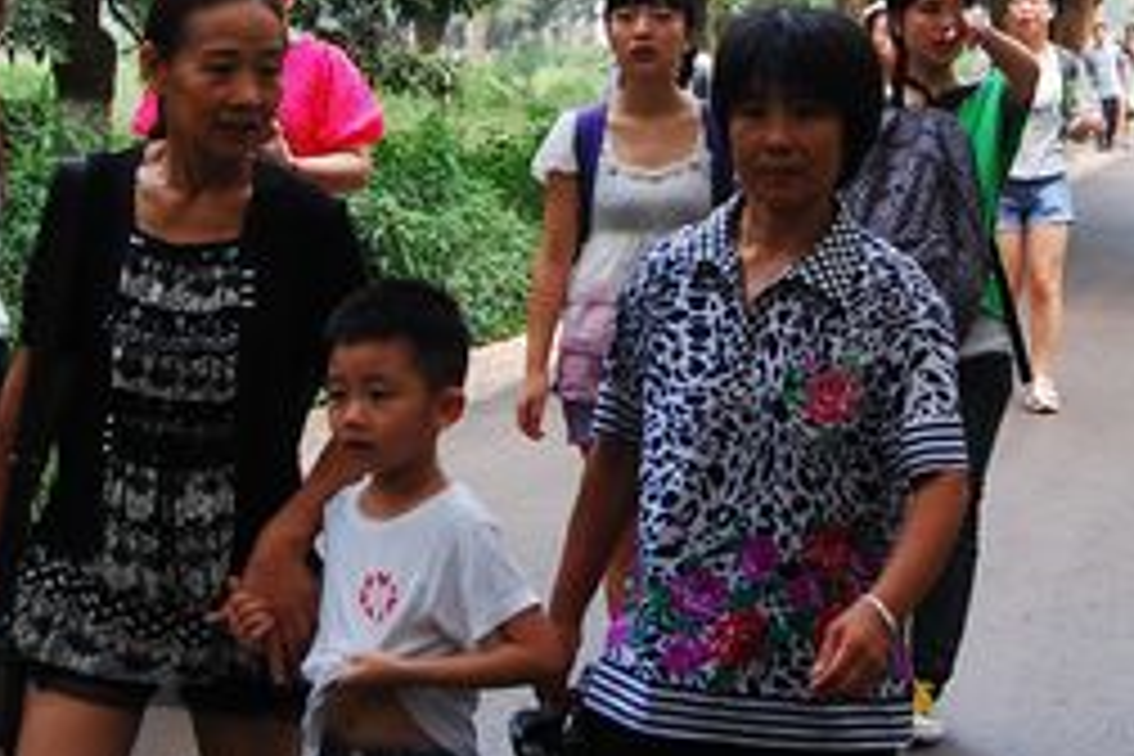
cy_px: 90
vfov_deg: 13.4
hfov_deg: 20.1
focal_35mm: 101
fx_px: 3181
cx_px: 788
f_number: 5.6
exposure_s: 1/125
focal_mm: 34
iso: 400
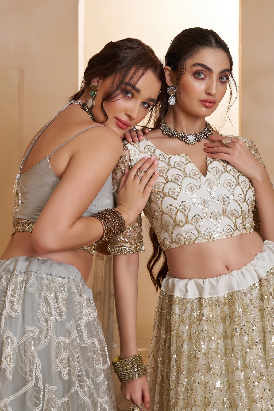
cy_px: 186
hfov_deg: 20.6
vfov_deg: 30.5
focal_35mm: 66
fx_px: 754
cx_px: 149
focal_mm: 50
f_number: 4.5
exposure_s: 1/200
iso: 250
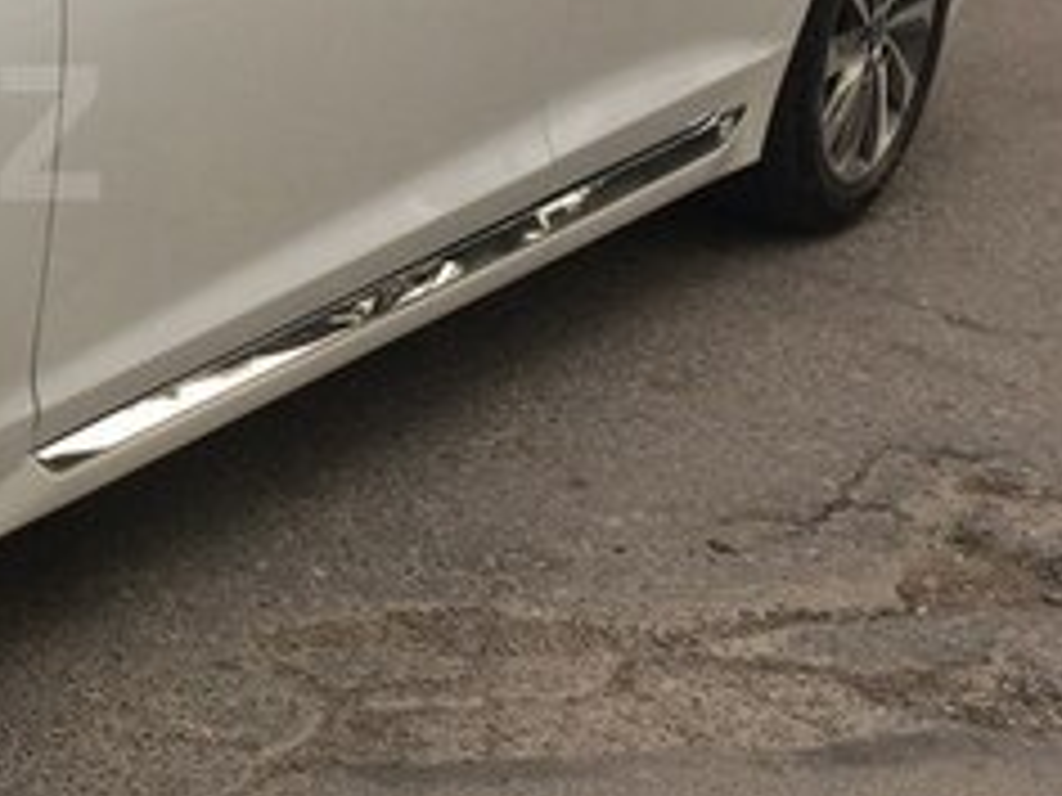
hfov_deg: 21.5
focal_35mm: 81
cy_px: 133
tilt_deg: -18.1
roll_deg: -1.2
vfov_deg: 18.0
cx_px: -360
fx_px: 2485
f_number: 2.2
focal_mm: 4.15
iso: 32
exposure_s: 1/103
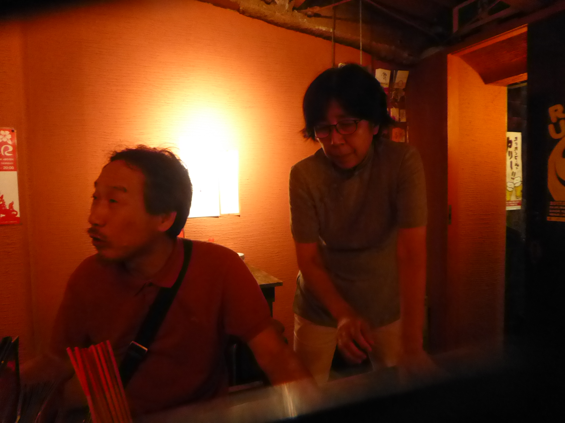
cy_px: 212
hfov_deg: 69.4
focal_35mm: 25
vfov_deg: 54.9
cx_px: 282
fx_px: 408
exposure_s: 1/30
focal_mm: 4.3
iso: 1600
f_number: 3.3
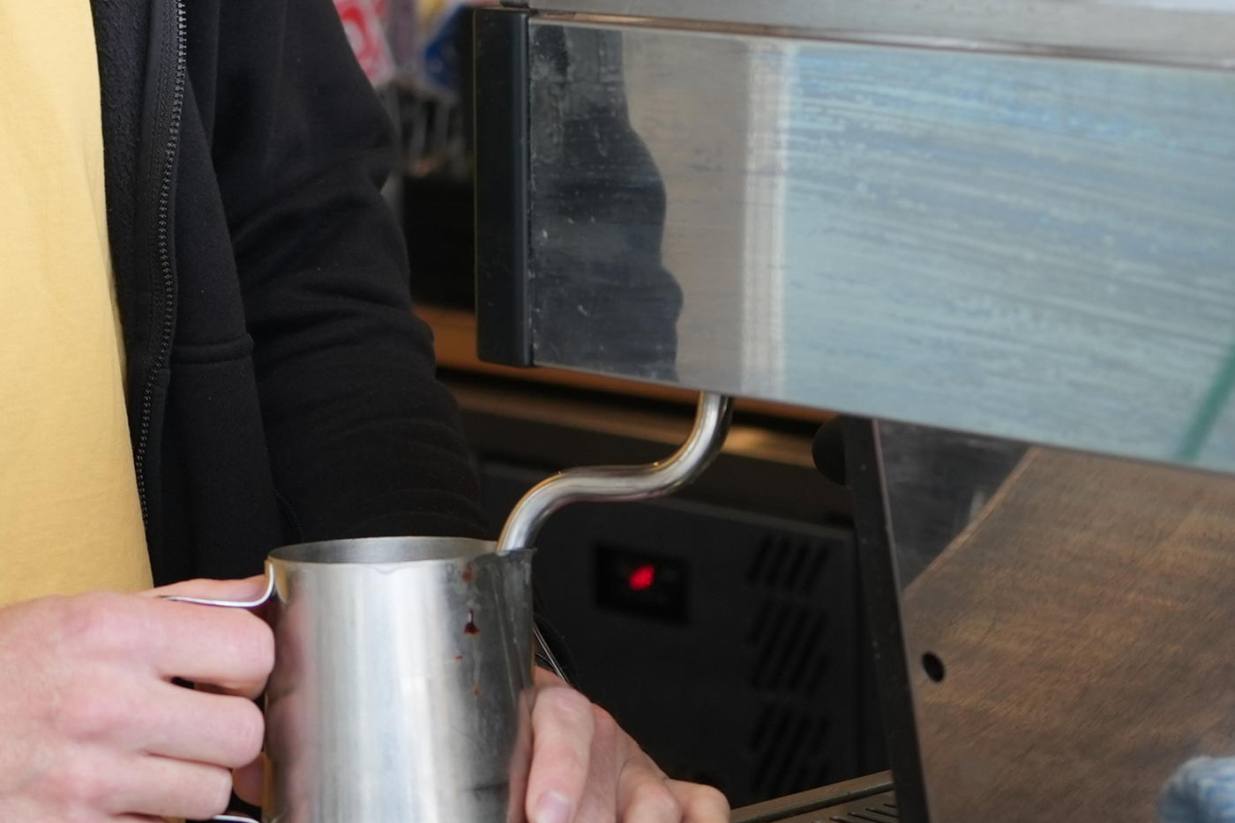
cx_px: 208
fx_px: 4287
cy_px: -279
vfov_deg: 10.7
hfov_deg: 16.2
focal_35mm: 125
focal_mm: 35
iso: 250
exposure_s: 1/100
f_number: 3.2
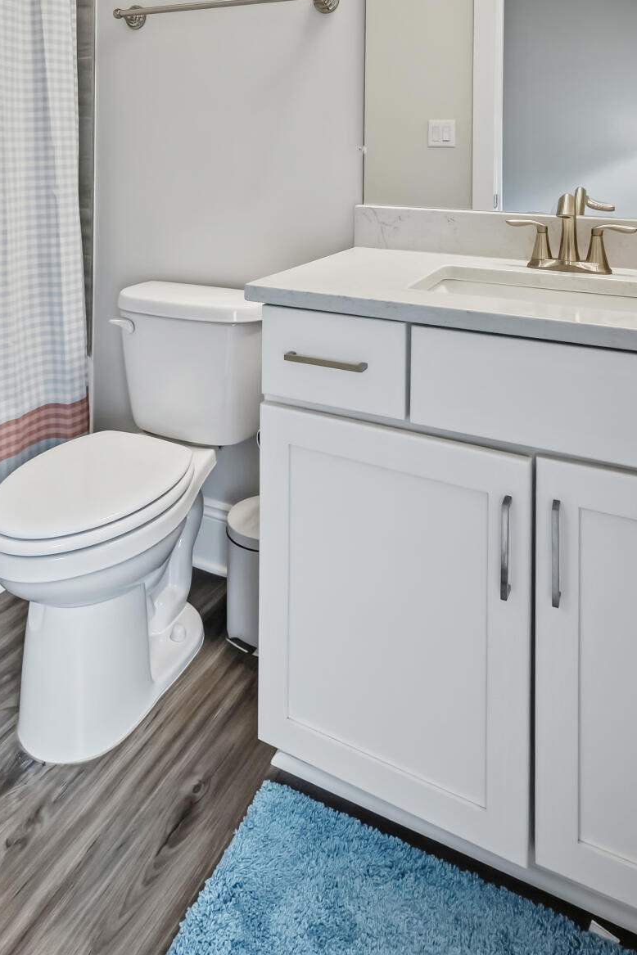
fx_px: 637
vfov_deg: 66.8
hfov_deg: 52.9
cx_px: 266
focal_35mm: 24
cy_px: 190
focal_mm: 14
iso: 250
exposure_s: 1/20
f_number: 9
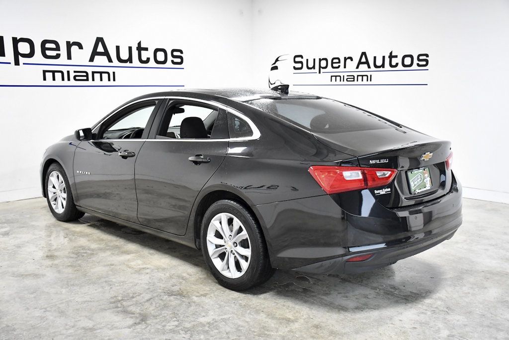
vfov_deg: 36.9
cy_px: 170
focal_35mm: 36
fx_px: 509
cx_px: 254
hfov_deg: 53.1
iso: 2500
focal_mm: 24
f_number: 4.5
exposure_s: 1/250
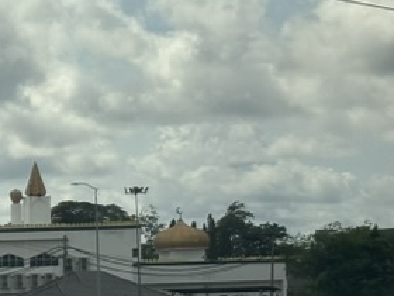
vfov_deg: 7.8
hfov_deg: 9.9
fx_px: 2163
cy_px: 310
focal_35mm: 190
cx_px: -303
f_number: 1.6
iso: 32
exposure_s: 1/2105
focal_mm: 5.96
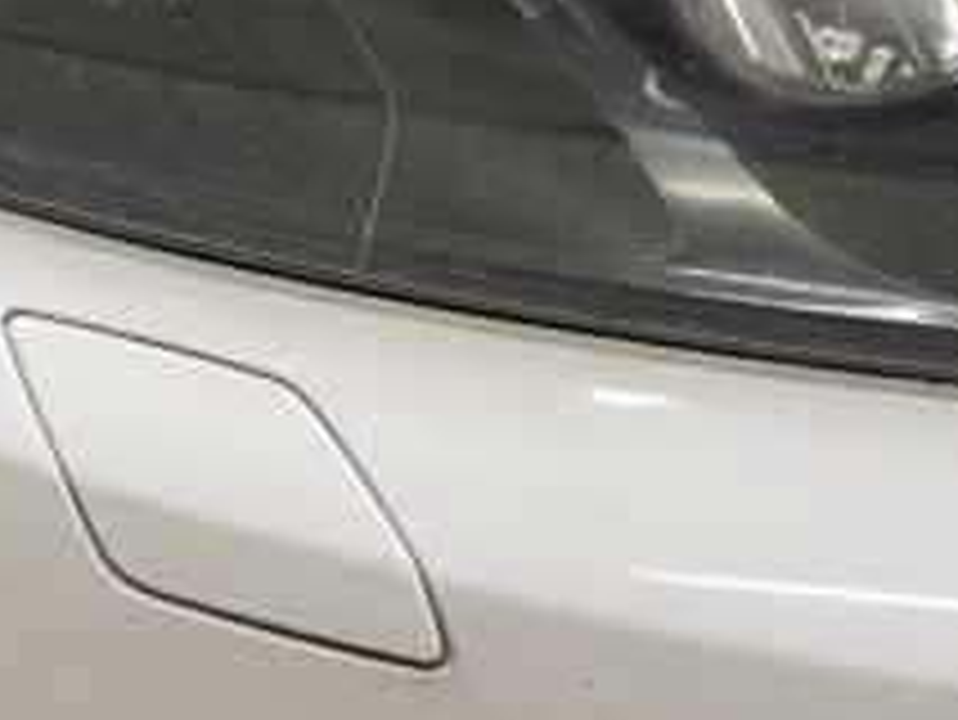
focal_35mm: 125
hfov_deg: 15.7
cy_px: -162
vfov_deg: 11.6
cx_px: 306
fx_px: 3461
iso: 125
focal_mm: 4.2
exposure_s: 1/50
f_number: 1.6
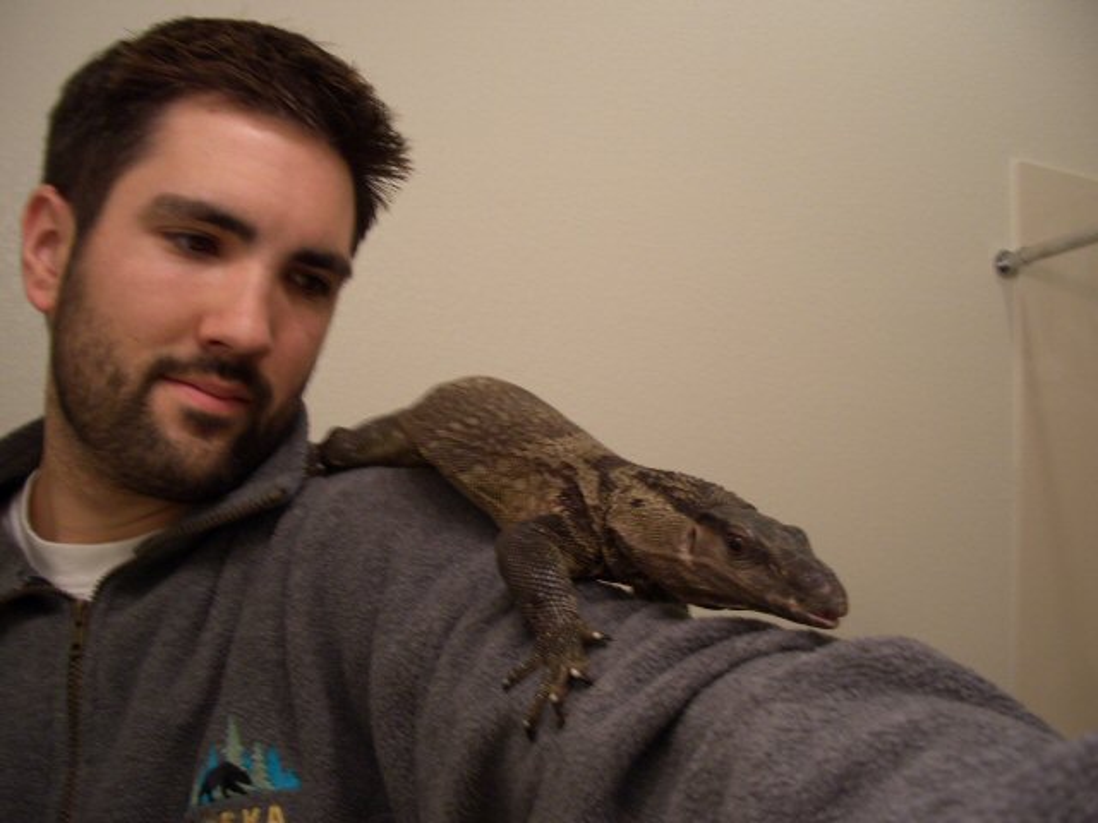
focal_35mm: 35
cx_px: 549
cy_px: 412
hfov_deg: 52.6
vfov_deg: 40.7
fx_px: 1110
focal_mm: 5.8
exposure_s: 1/25
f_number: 2.6
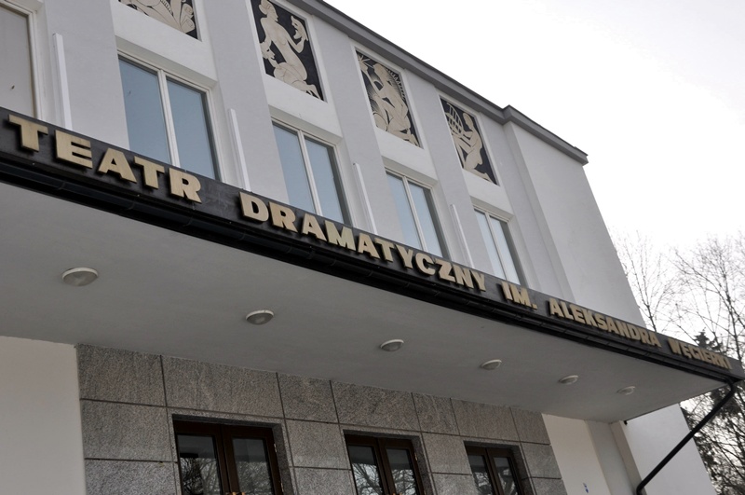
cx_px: 372
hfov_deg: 46.5
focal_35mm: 42
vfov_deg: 31.8
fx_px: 868
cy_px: 248
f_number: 11
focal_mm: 28
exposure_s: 1/200
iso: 200
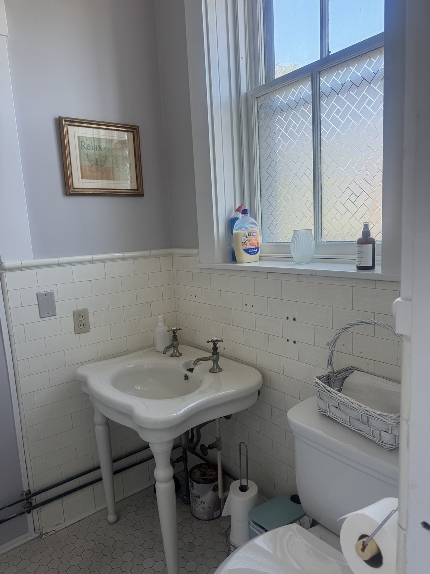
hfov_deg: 56.8
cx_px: 215
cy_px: 287
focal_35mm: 24
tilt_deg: -7.8
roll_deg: +2.8
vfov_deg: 71.6
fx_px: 398
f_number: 1.78
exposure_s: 1/121
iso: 100
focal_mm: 6.76
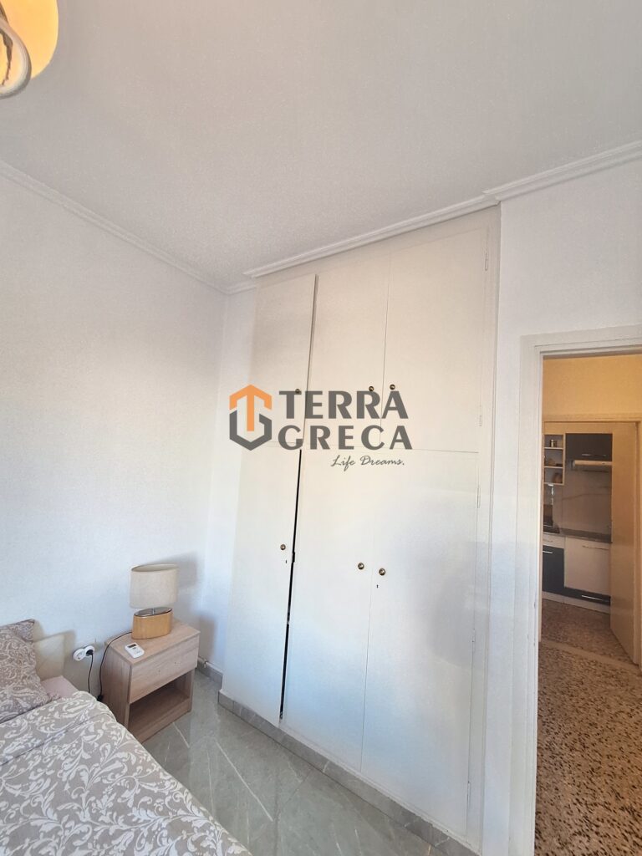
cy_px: 428
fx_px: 321
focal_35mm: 13
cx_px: 321
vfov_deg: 106.2
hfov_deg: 89.9
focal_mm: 1.74
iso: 125
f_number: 2.2
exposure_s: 1/50
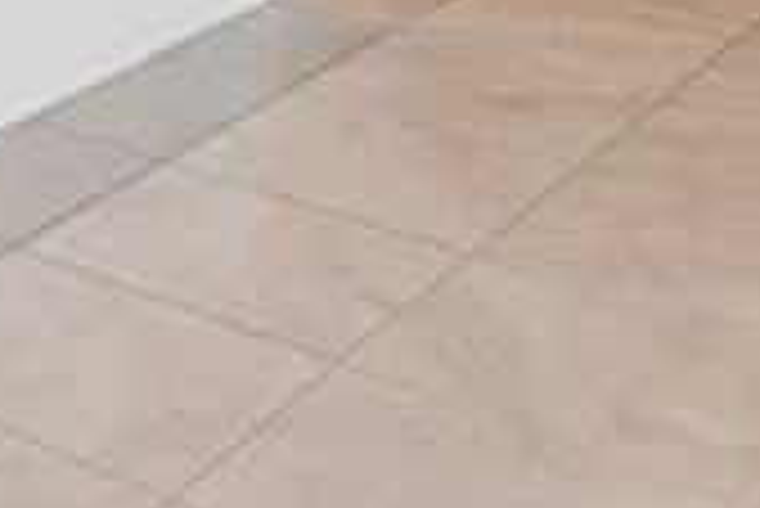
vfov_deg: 11.9
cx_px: -643
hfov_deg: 17.0
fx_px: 2049
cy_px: -645
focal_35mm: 97
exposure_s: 1/100
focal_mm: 16
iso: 500
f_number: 10
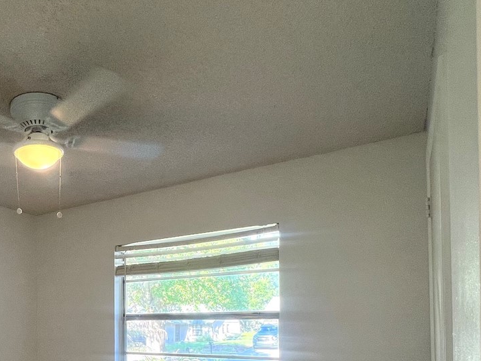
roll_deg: +0.5
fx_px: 403
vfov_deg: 44.1
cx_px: 79
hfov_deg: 56.0
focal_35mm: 29
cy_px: 323
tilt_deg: +0.2
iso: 125
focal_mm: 1.57
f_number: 1.8
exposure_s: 1/120
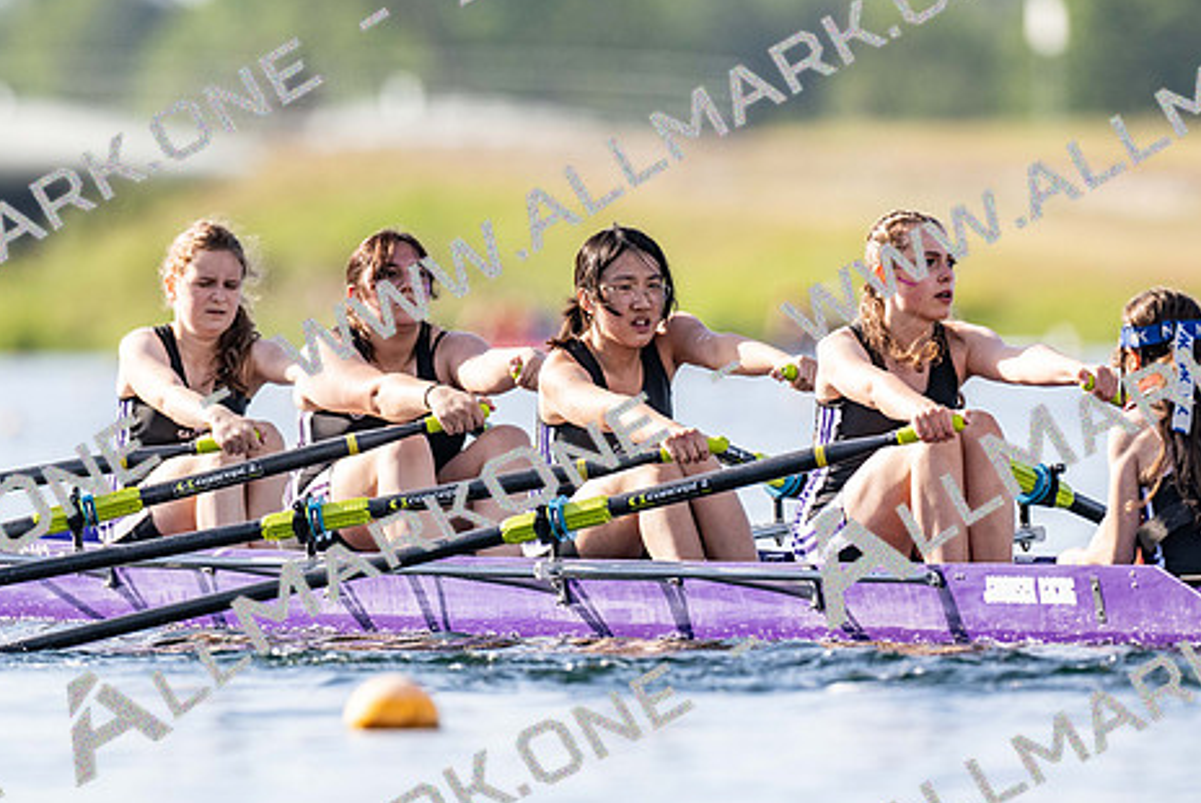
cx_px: 593
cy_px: 385
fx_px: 25035
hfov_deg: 2.7
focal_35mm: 750
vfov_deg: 1.8
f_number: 5.6
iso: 900
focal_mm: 600
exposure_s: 1/2500
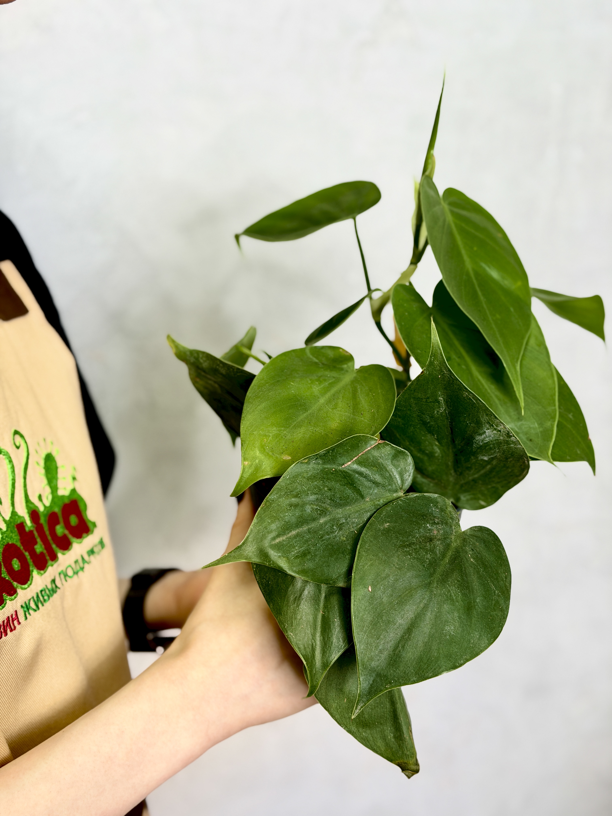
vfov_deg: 39.7
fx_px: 1131
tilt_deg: -10.5
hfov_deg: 30.3
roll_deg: -0.2
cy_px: 408
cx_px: 306
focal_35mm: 48
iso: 50
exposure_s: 1/166
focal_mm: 6.76
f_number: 1.78
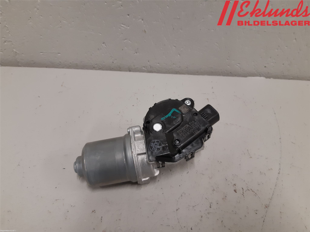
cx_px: 155
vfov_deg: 53.1
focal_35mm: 26
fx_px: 233
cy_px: 116
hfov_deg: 67.3
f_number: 1.7
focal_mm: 3.93
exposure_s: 1/50
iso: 125
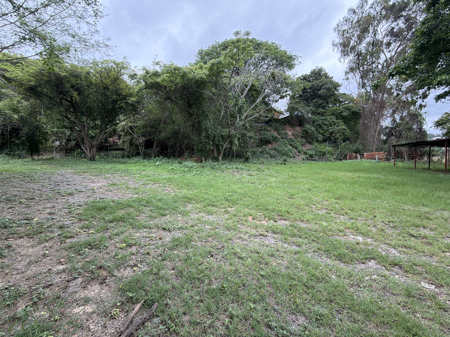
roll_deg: +1.8
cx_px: 225
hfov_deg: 102.1
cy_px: 168
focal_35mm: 14
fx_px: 182
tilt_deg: -2.0
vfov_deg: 85.7
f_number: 2.2
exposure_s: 1/230
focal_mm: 2.22
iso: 50
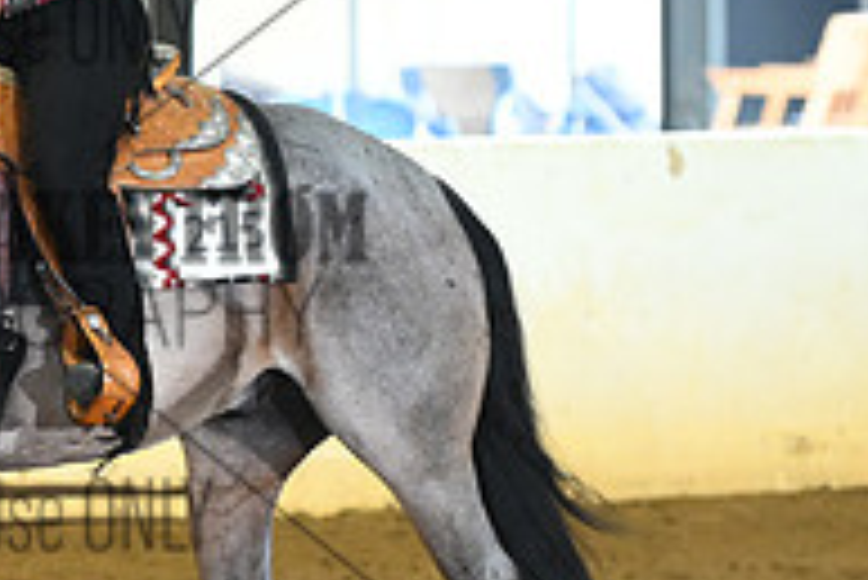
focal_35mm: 767
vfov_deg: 1.8
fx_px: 18507
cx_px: -22
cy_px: 263
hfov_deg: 2.7
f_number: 3.2
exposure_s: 1/294
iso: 2000
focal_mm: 170
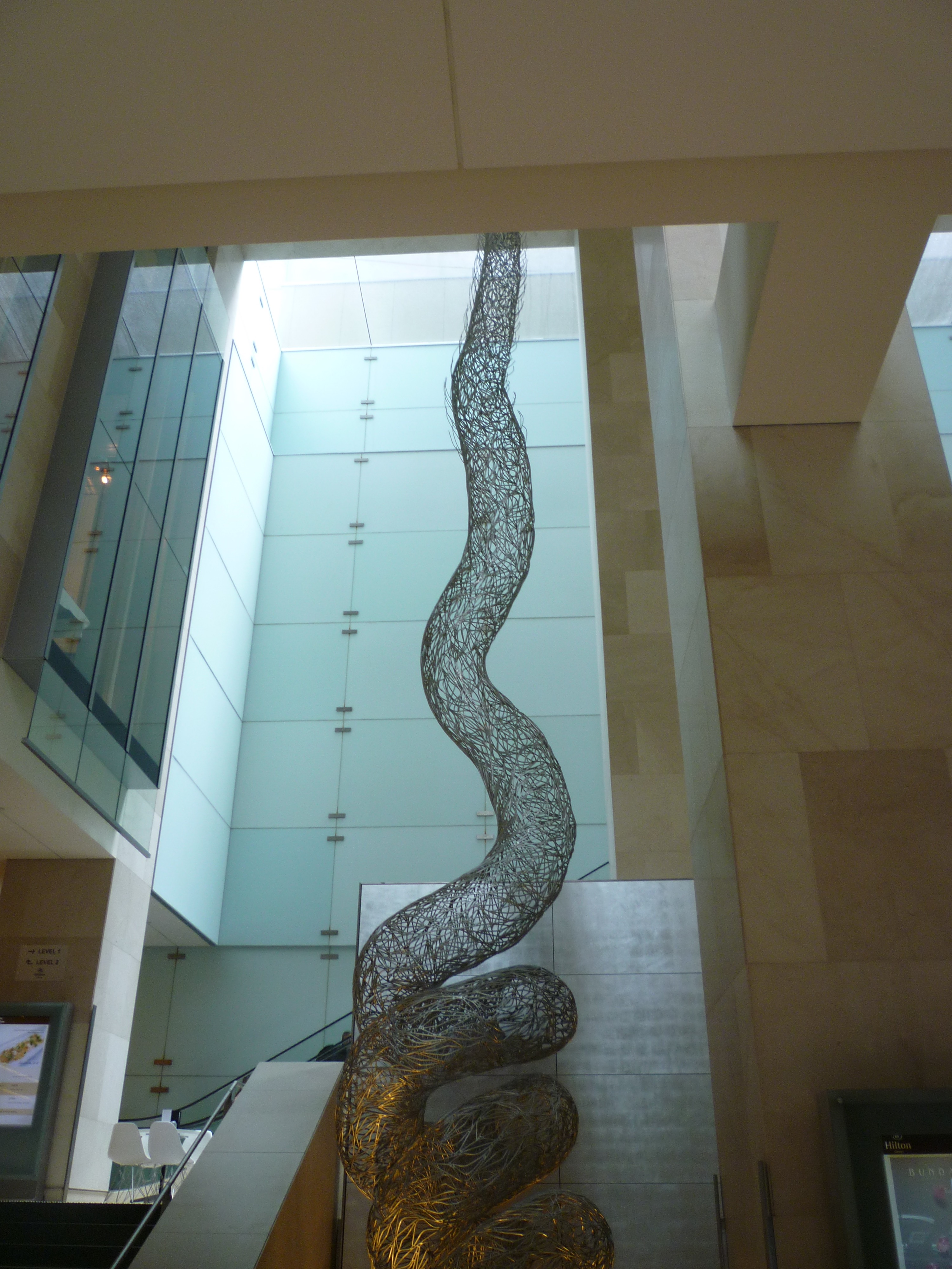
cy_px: 634
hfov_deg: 48.2
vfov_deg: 61.7
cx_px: 476
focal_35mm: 29
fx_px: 1063
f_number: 3.3
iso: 100
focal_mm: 5.2
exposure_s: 1/30
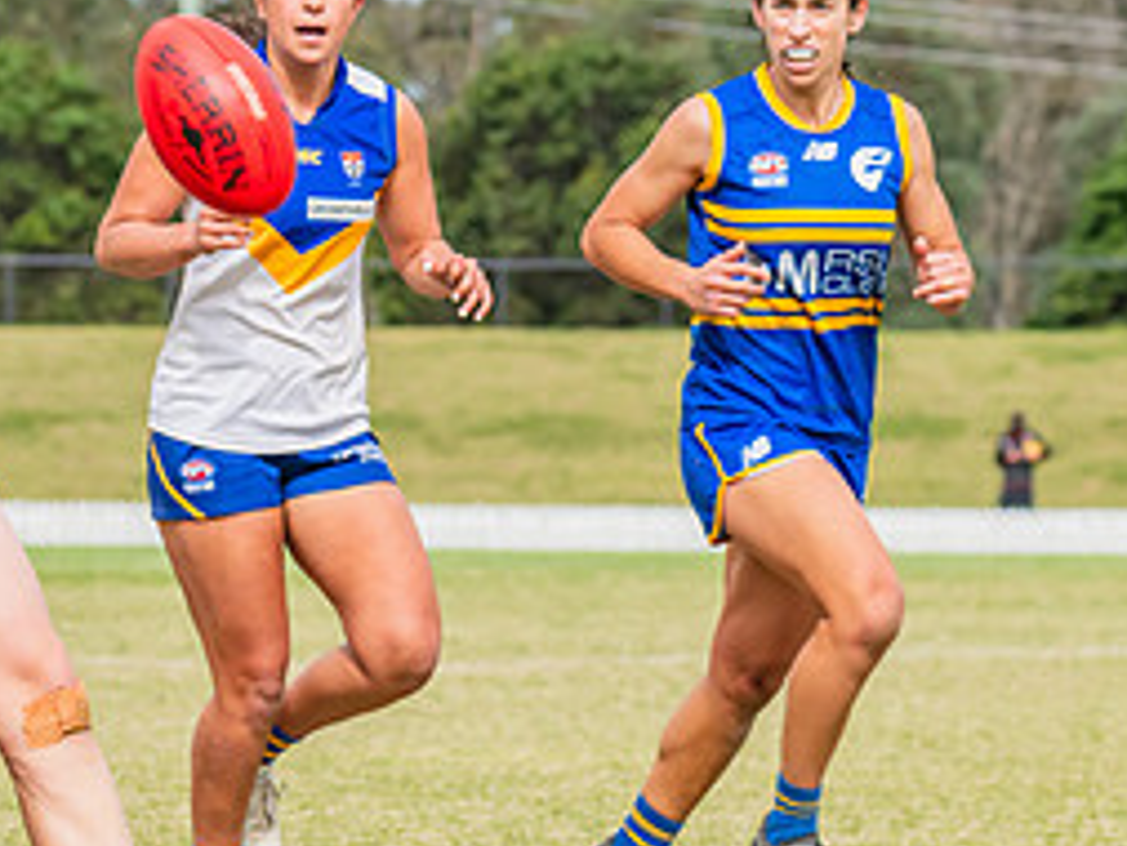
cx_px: -75
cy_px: 122
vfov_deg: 3.2
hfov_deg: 4.3
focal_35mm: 458
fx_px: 14918
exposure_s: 1/1250
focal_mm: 180
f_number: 10
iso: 800
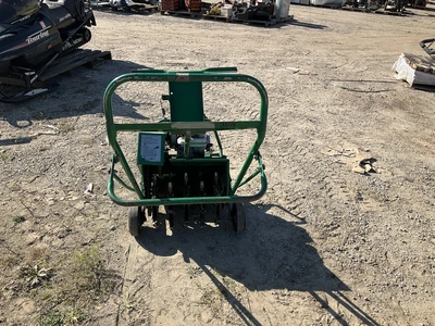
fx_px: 364
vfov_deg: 48.2
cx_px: 218
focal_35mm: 29
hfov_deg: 61.7
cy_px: 163
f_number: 1.8
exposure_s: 1/1377
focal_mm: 3
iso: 25
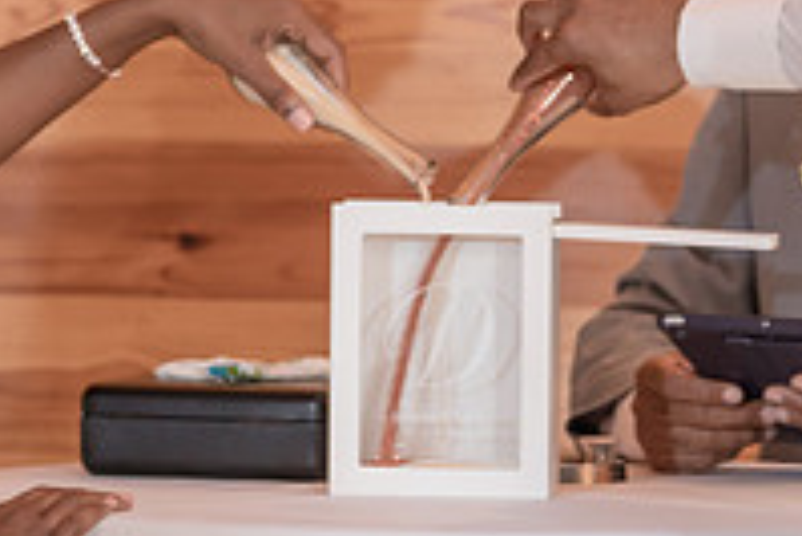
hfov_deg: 5.0
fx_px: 9229
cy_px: 94
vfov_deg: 3.3
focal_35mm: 414
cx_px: 308
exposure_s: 1/100
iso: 1600
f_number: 4
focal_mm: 131
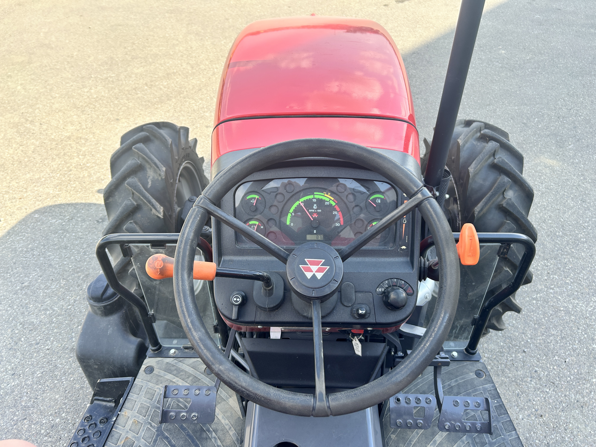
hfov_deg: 67.3
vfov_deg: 53.1
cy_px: 224
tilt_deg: -42.3
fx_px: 448
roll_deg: +0.5
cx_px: 298
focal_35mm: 26
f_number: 1.5
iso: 50
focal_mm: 5.7
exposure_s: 1/1029
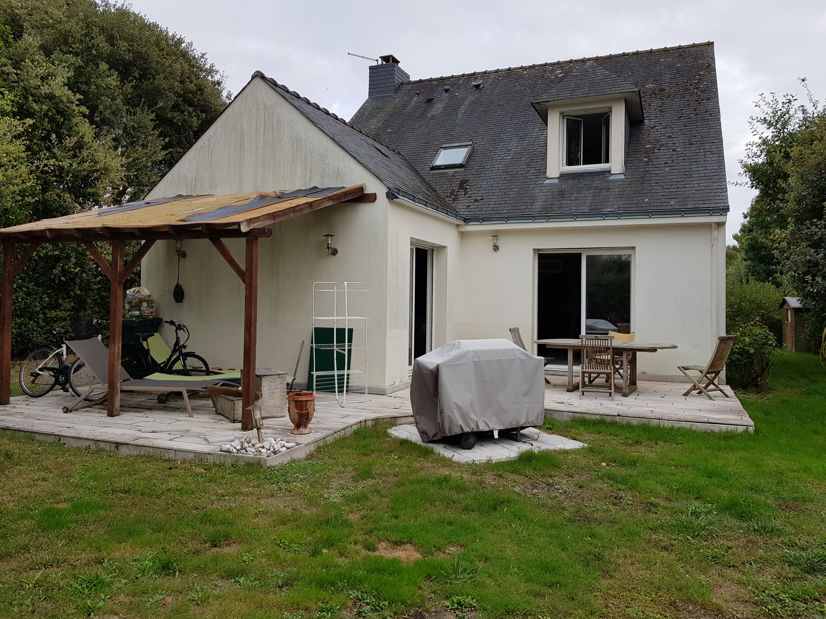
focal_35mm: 26
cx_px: 413
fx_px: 620
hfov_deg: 67.3
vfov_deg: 53.1
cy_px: 310
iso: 40
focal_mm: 4.2
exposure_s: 1/520
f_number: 1.7
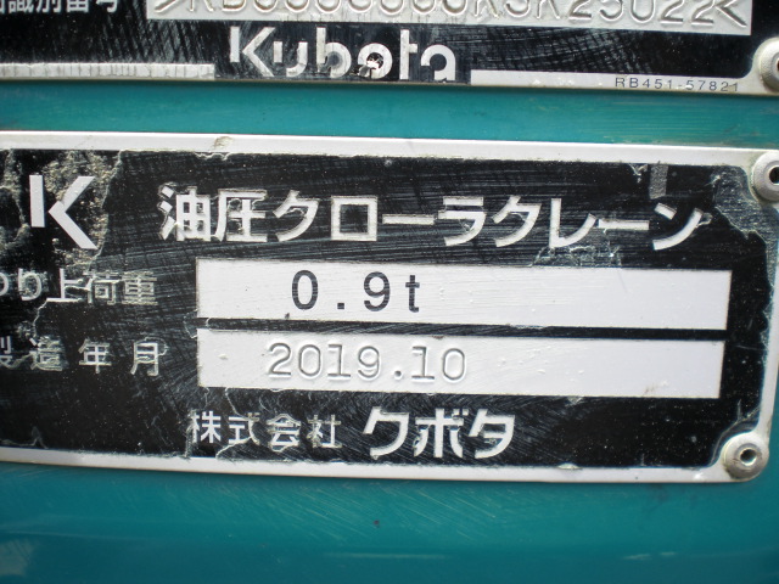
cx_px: 390
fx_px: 855
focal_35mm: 38
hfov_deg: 49.0
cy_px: 292
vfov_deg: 37.7
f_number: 3.1
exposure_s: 1/200
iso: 64
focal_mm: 6.3
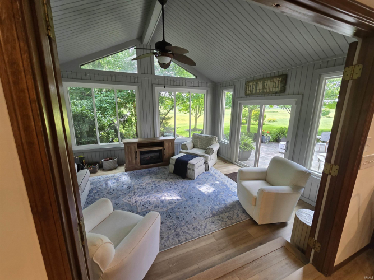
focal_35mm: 13
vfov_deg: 89.9
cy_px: 140
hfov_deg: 106.2
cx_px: 187
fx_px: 140
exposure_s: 1/60
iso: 125
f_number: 2.2
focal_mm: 2.2
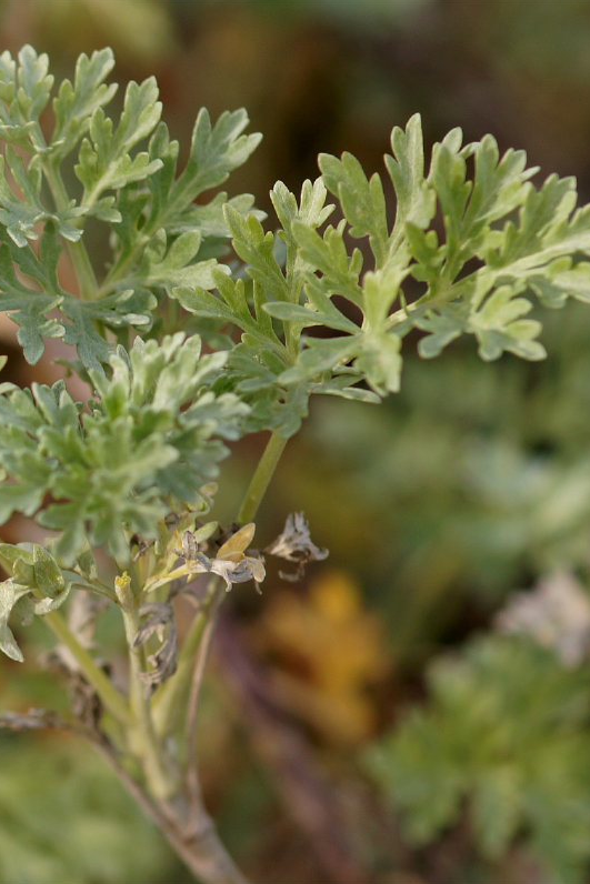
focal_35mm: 226
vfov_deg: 9.1
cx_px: 37
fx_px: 5553
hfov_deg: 6.1
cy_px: 442
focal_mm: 100
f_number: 4.5
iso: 100
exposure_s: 1/200
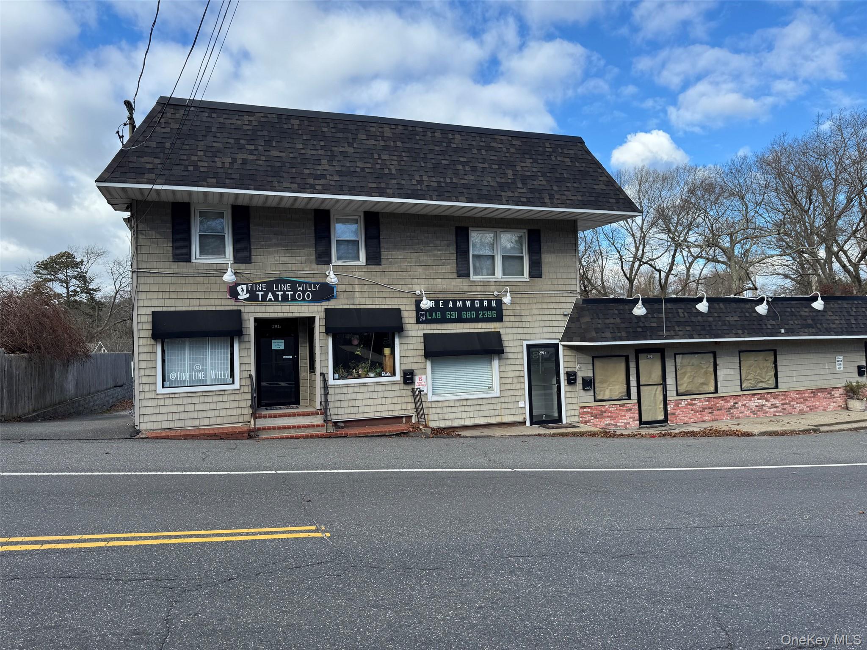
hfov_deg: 71.6
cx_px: 434
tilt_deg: +1.8
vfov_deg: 56.8
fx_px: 601
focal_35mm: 24
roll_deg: +1.9
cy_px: 325
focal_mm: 6.76
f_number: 1.78
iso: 80
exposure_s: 1/1869
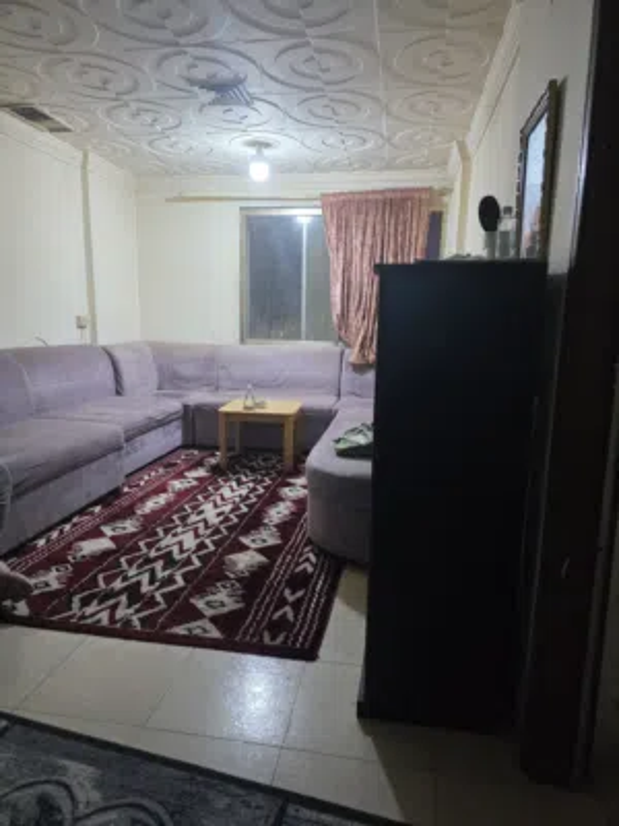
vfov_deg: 73.9
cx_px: 310
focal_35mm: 23
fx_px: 548
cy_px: 413
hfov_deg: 58.9
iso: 640
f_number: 1.7
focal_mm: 6.3
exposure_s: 1/100
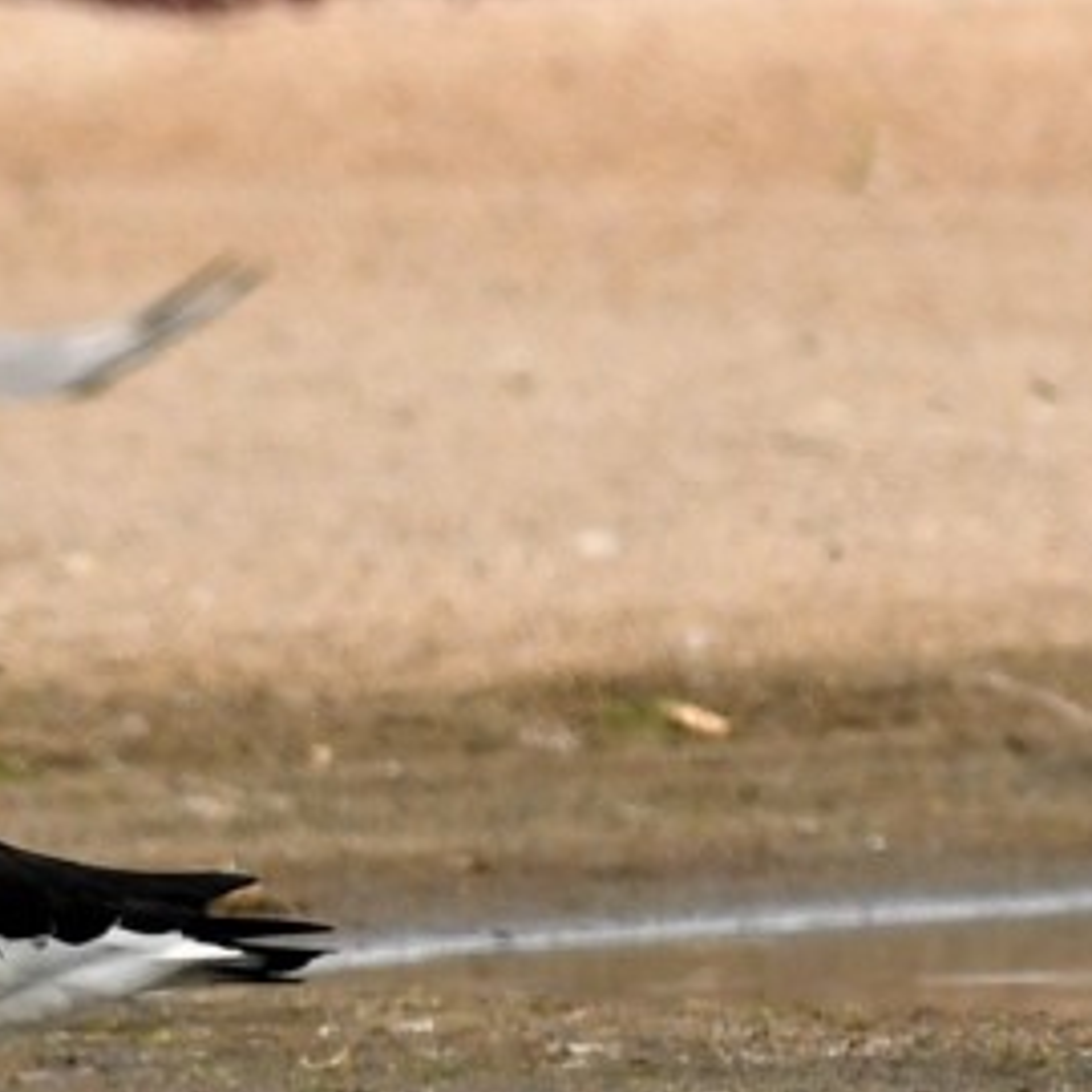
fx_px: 74200
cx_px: -898
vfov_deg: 0.8
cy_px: 635
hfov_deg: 0.8
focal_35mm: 2079
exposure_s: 1/640
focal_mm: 420
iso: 220
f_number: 7.1
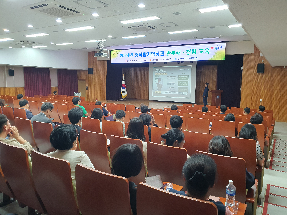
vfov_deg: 53.1
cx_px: 144
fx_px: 216
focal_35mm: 26
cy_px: 108
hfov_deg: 67.3
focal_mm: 4.3
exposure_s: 1/40
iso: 200
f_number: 2.4
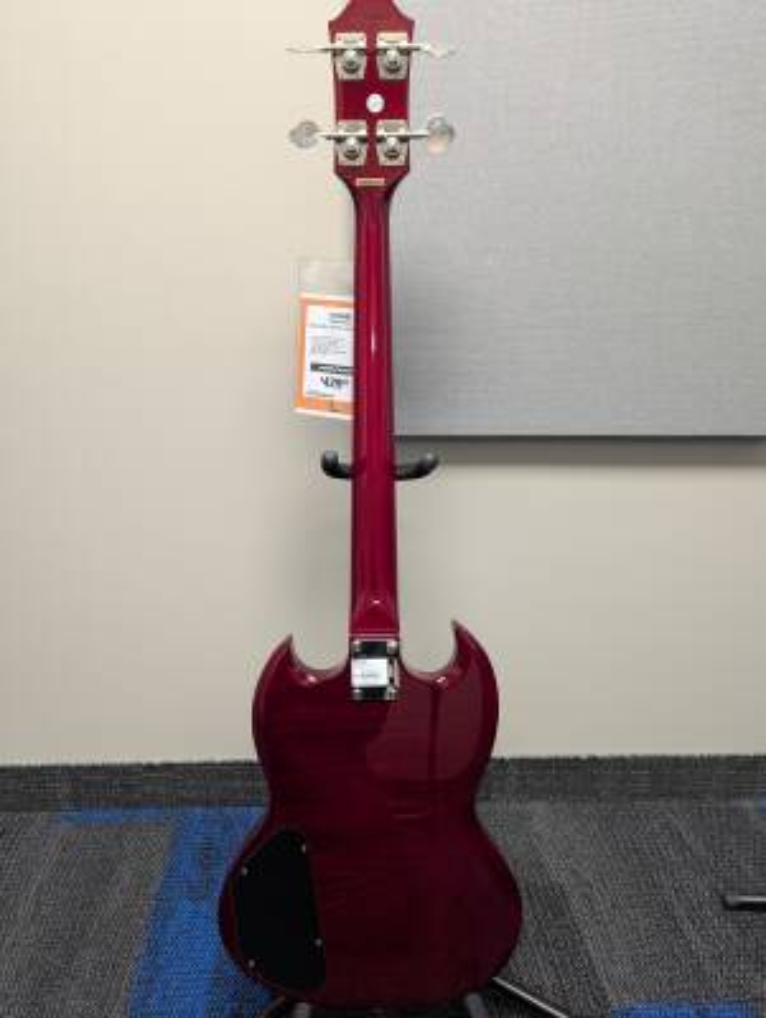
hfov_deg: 56.9
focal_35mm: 24
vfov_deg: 71.5
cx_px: 383
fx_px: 707
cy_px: 509
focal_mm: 6.81
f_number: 1.85
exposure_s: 1/40
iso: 194
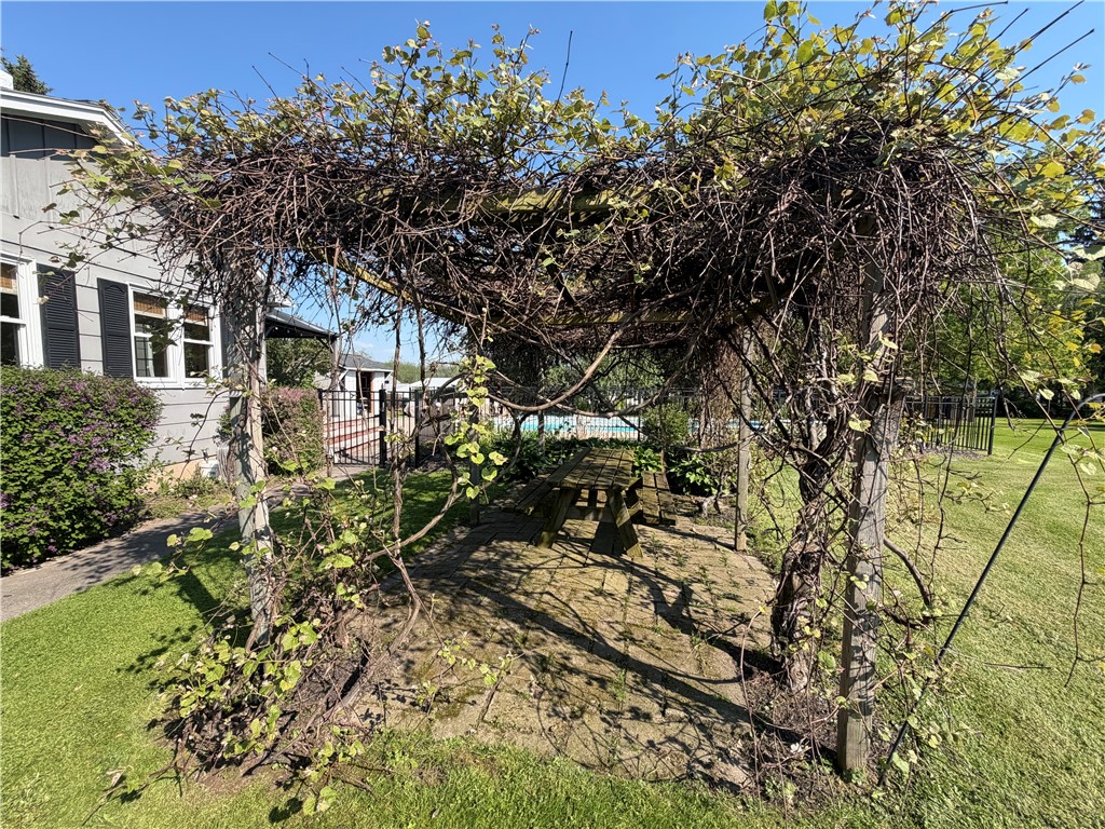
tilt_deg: -4.2
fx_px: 447
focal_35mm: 14
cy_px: 414
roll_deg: -0.7
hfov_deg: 102.1
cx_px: 552
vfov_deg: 85.7
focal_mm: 2.22
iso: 40
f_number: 2.2
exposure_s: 1/651
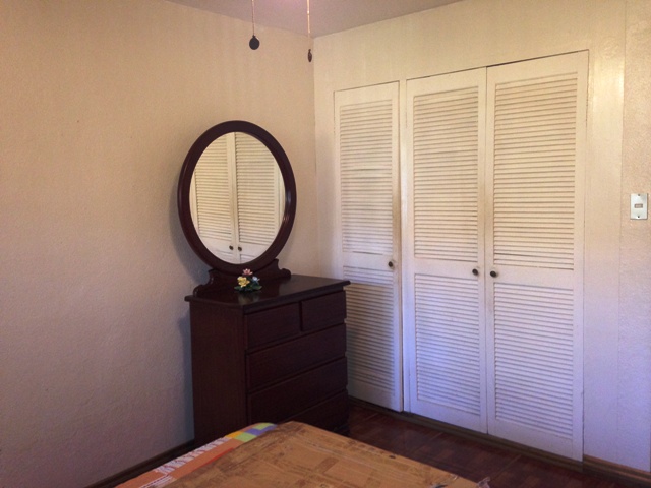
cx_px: 326
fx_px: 621
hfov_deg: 55.4
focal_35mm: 33
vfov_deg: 42.9
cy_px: 244
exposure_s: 1/20
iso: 125
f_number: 2.4
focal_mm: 4.12
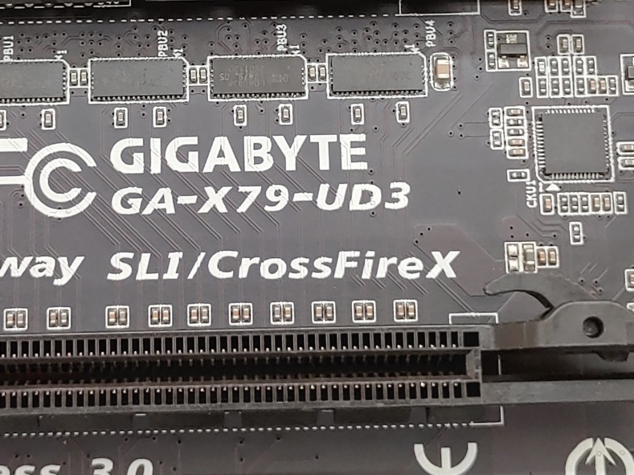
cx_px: 220
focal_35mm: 84
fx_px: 1538
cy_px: 49
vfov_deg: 17.3
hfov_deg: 23.2
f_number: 1.8
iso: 50
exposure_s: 1/62
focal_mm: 4.36
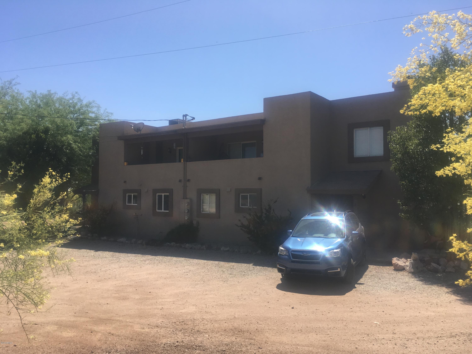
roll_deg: -0.2
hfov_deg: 61.7
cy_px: 177
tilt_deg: +5.9
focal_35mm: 29
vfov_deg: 48.2
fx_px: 395
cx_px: 236
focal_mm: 4.15
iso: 25
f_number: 2.2
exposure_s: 1/1451
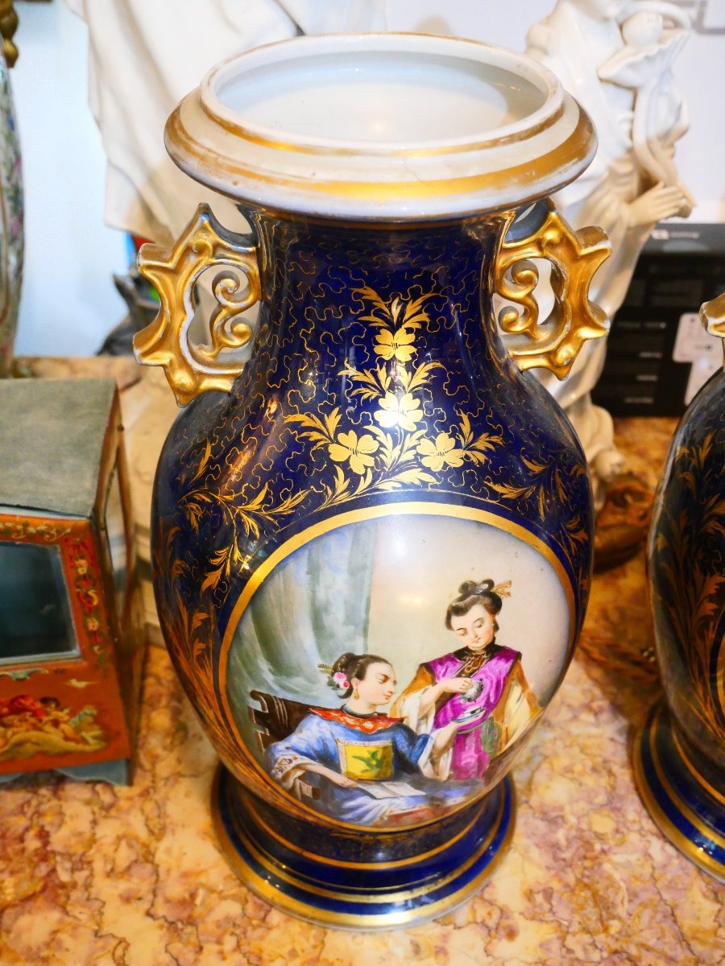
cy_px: 483
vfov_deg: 46.8
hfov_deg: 36.0
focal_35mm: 40
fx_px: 1117
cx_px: 362
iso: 3200
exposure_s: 1/40
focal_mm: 20
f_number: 5.6
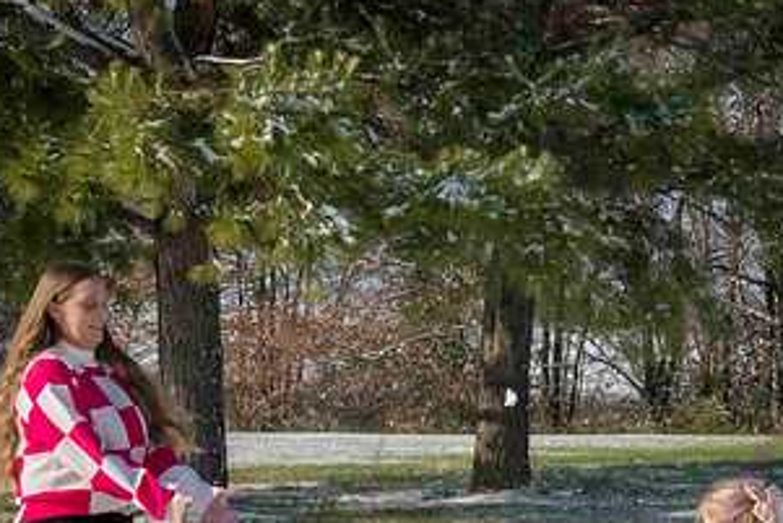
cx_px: 524
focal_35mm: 110
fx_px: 2394
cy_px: 484
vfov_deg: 12.4
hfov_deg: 18.5
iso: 800
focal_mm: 38
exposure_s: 1/800
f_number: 29
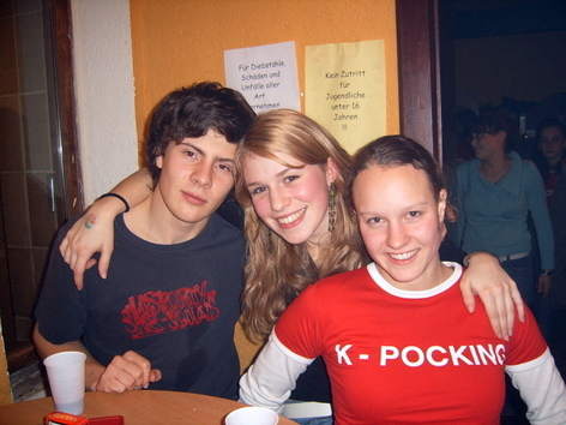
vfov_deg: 40.7
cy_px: 212
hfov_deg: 52.6
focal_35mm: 35
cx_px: 283
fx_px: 572
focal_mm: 5.8
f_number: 2.8
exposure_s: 1/30
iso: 100
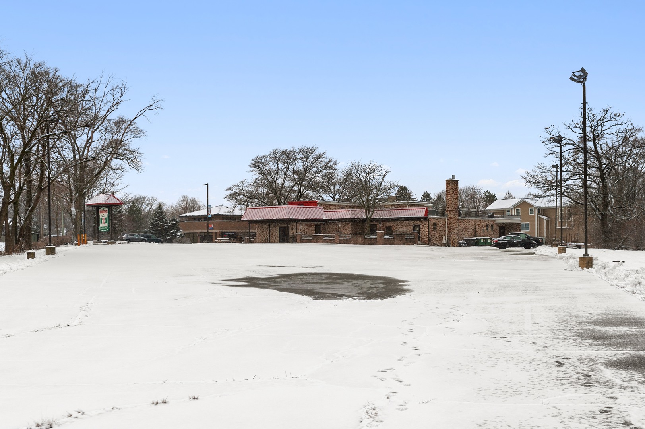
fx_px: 824
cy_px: 214
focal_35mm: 46
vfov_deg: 29.2
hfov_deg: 42.8
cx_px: 322
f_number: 8
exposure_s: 1/200
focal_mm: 46
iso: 200
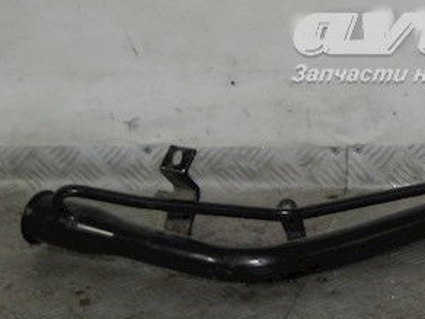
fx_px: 1105
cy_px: 32
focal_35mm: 90
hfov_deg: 20.8
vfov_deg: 16.2
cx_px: 458
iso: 80
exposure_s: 1/30
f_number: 3.1
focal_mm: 6.72
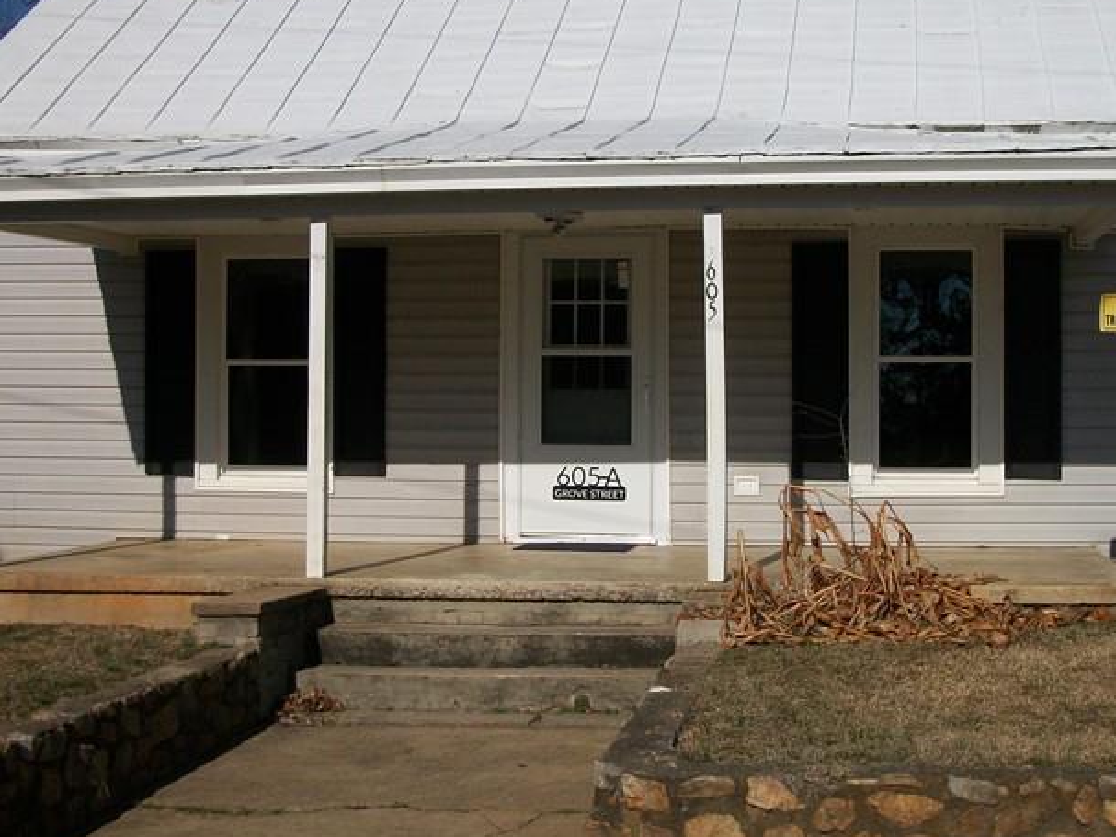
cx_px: 616
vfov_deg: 27.0
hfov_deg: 35.5
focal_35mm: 54
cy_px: 443
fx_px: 1741
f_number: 8.8
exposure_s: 1/640
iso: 80
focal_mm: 5.7
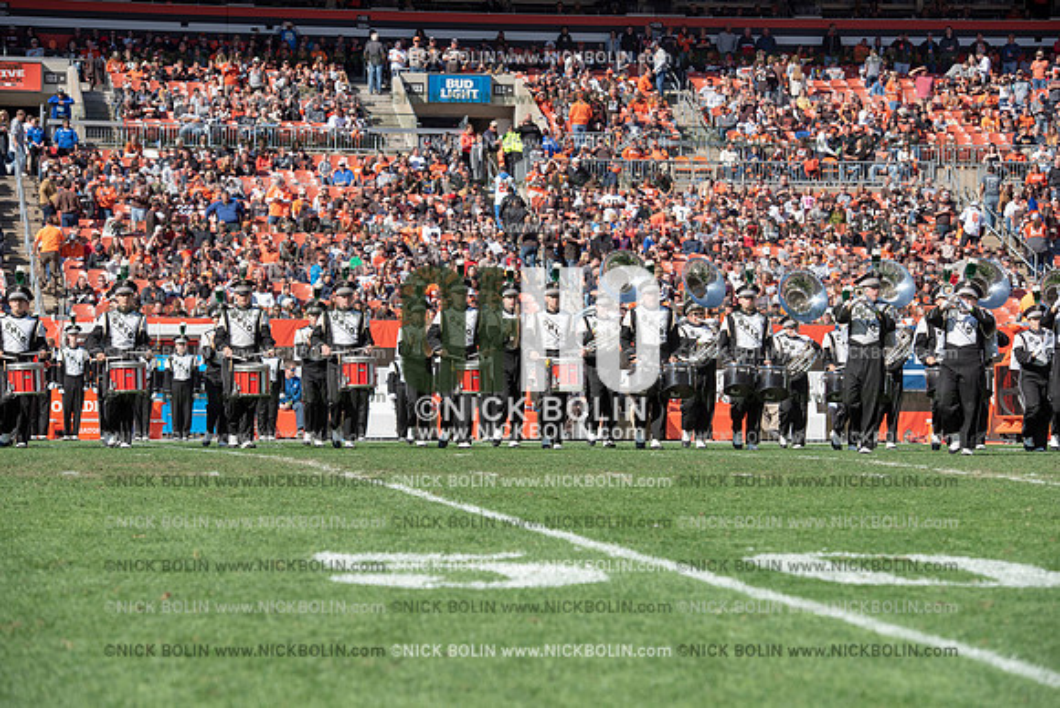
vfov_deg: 12.2
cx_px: 530
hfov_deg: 18.3
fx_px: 3298
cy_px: 354
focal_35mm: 112
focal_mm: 112
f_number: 5
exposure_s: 1/2000
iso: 400
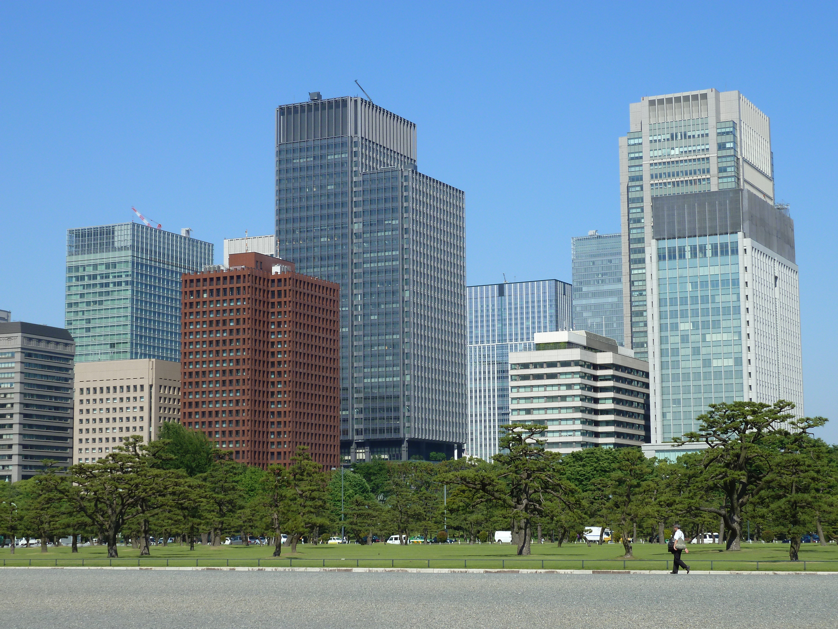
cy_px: 314
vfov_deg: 21.9
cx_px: 419
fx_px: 1622
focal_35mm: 67
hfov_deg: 29.0
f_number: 5
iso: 80
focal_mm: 11
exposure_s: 1/400
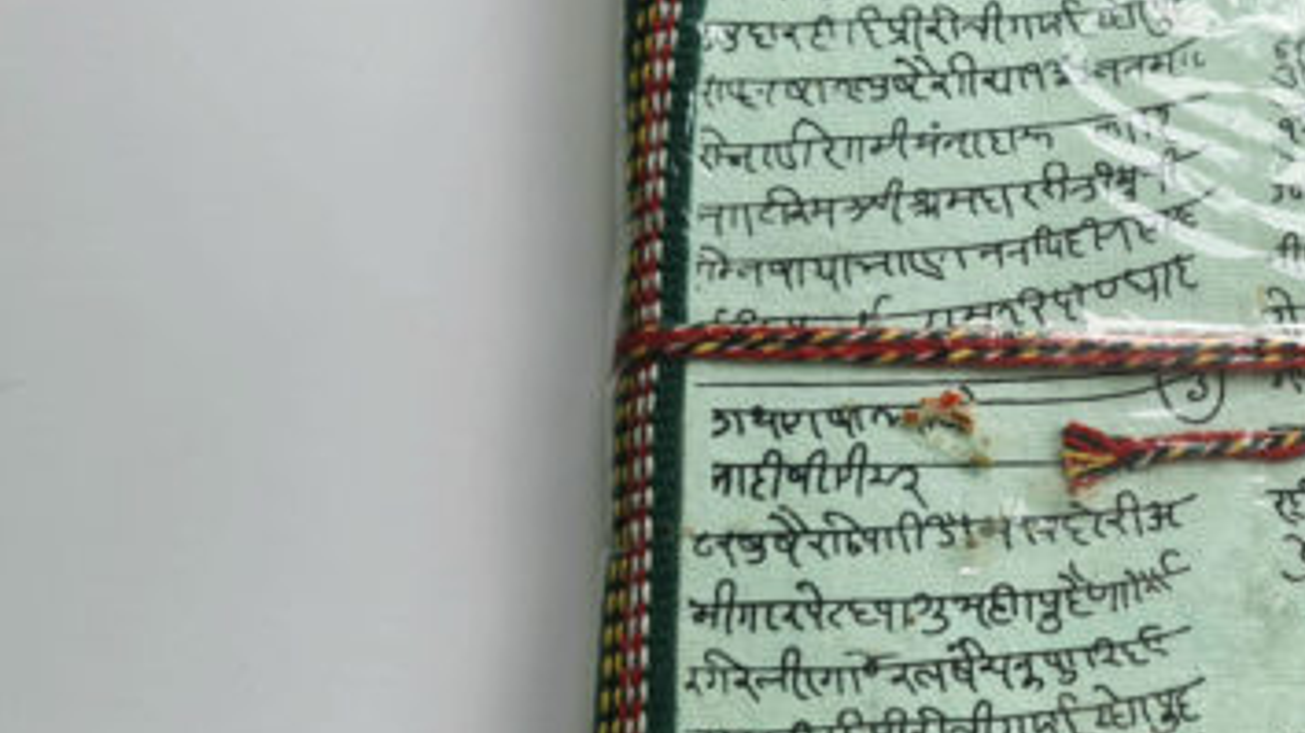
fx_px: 1937
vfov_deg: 21.4
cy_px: 304
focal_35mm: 56
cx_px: 1198
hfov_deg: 34.9
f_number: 1.8
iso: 50
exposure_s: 1/196
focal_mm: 5.4
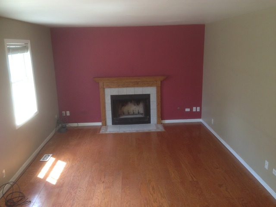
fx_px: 263
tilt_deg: -13.3
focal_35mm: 33
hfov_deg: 55.4
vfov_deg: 42.9
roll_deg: +1.9
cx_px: 138
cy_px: 104
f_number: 2.4
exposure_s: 1/20
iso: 50
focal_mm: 4.12
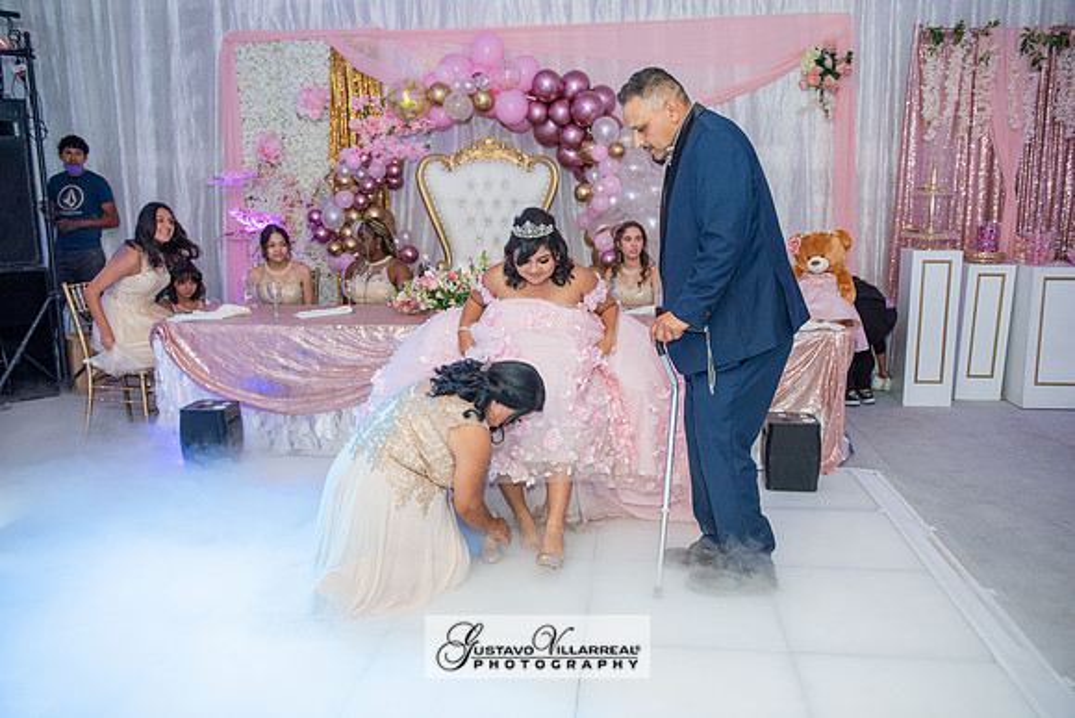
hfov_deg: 63.6
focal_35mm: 29
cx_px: 538
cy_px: 359
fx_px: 866
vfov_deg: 45.0
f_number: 3.5
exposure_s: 1/160
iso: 1250
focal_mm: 29
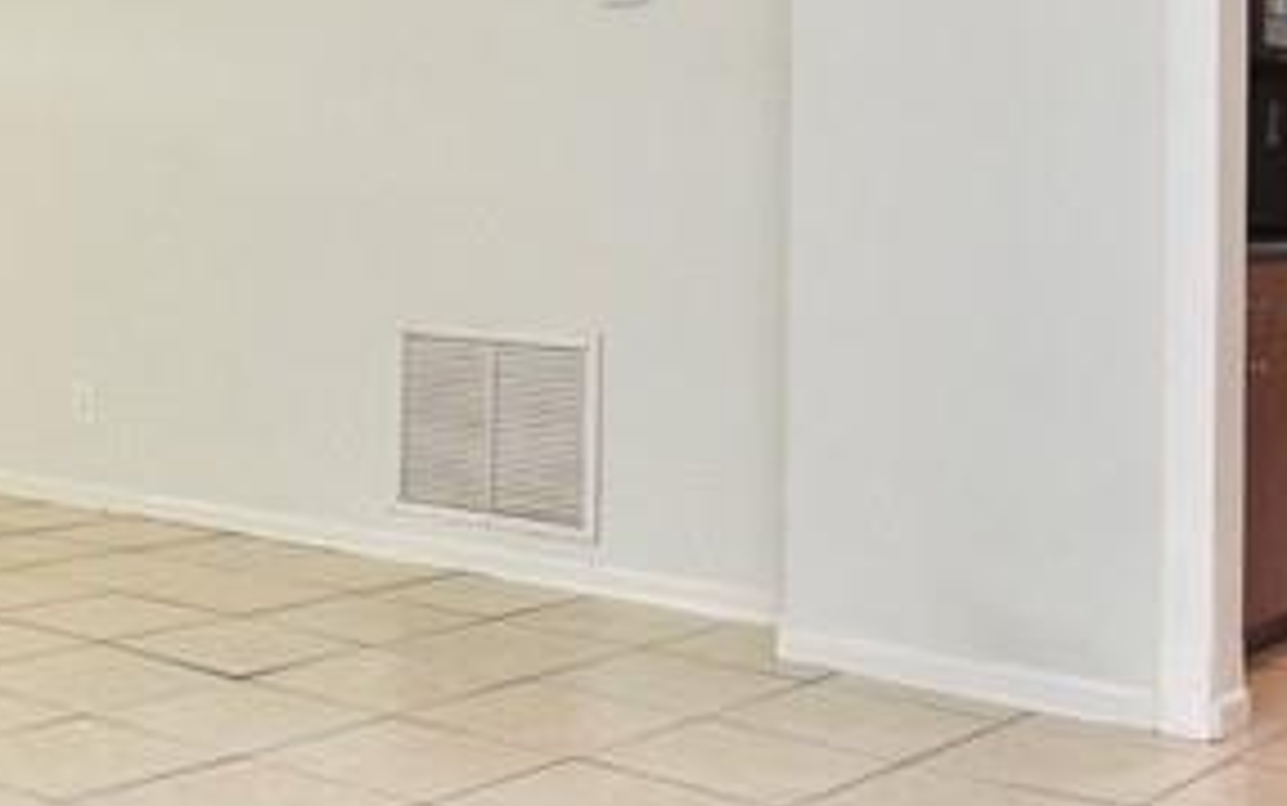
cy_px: 144
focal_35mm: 58
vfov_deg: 22.1
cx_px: 284
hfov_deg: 34.2
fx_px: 2035
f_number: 5.6
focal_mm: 10
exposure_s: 1/100
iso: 400
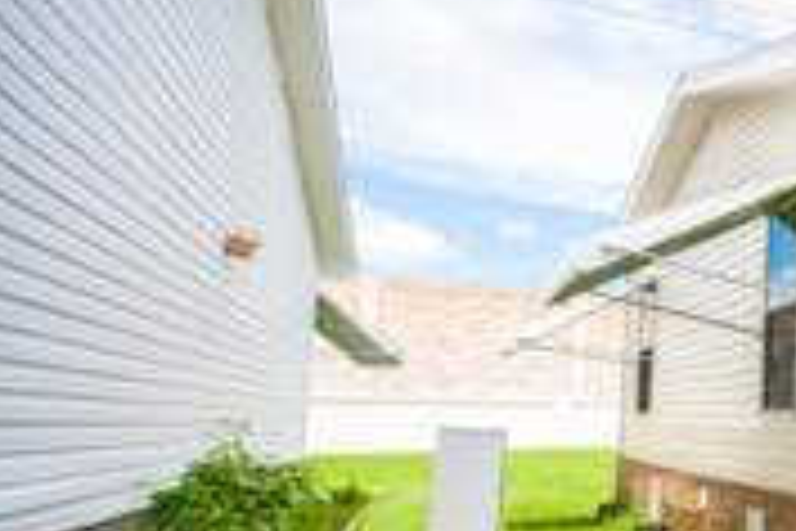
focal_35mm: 38
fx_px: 840
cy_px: 358
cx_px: 1057
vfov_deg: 34.7
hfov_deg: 34.3
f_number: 3.2
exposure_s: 1/6400
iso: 640
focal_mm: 14
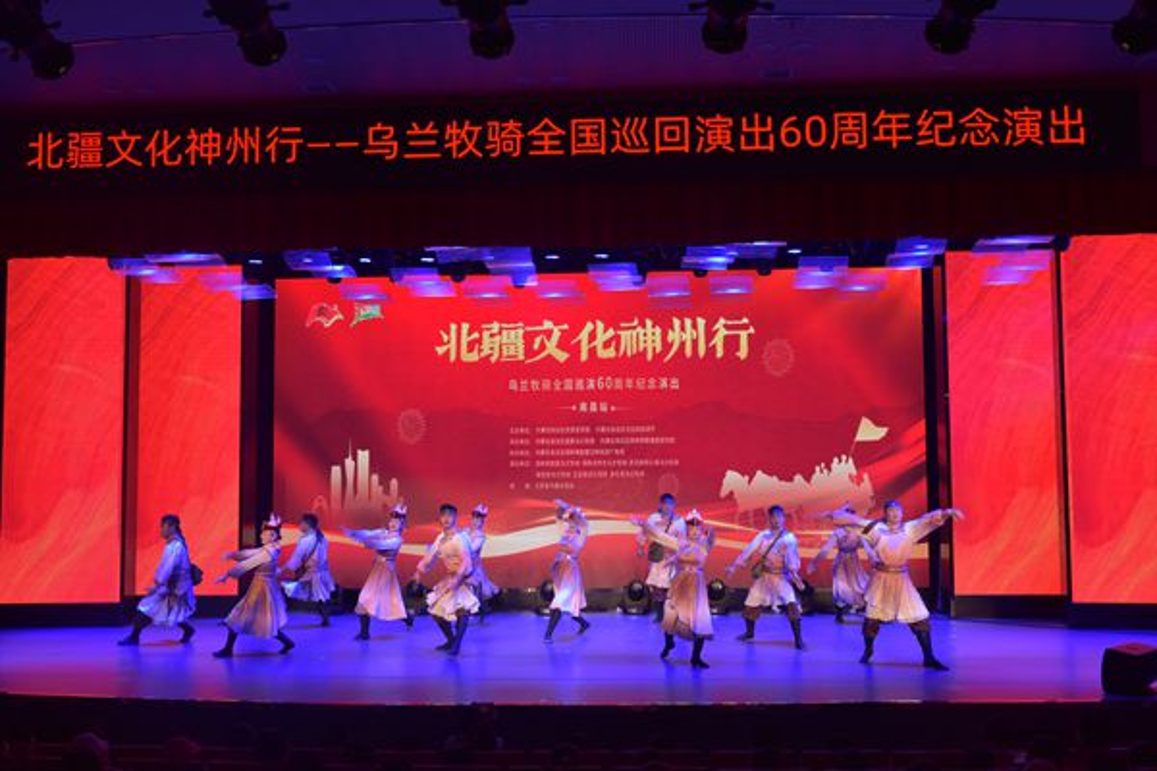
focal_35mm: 40
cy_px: 386
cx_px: 578
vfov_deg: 33.4
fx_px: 1285
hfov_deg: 48.5
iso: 1600
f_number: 8
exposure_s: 1/125
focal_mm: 40
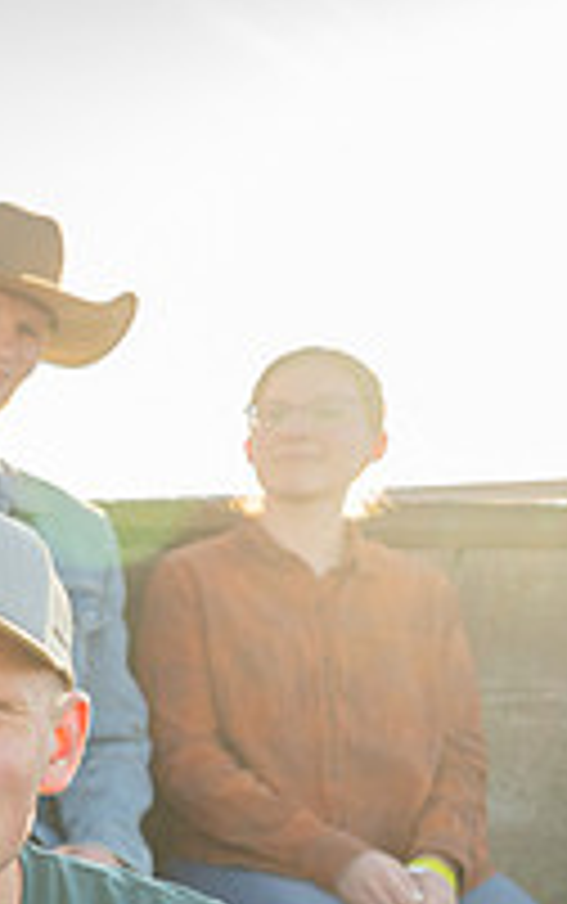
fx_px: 1850
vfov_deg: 26.7
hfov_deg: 14.6
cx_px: -551
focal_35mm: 75
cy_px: 788
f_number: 2.8
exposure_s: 1/500
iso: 160
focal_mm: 24
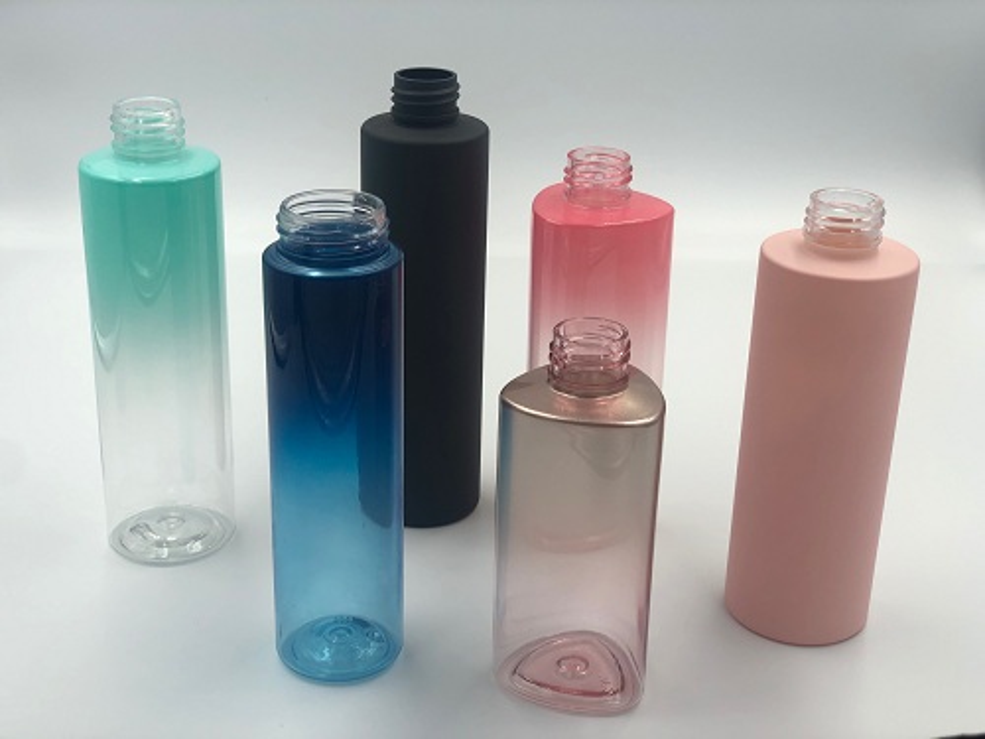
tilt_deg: -23.5
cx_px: 492
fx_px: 1480
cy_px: 370
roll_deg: -0.9
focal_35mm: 52
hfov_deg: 36.8
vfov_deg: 28.0
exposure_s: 1/150
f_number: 2.4
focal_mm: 6
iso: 20
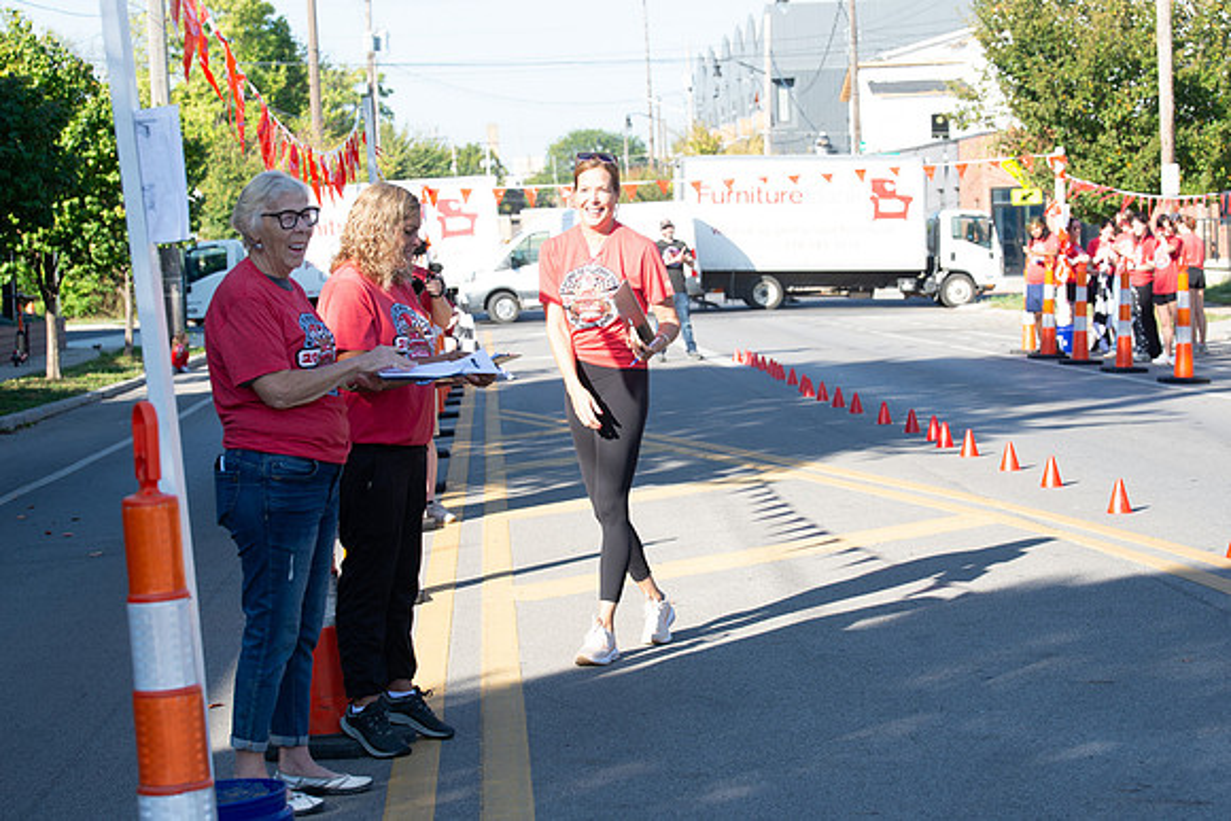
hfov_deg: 23.9
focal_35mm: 85
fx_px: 2907
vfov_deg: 16.1
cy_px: 410
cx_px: 616
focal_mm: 85
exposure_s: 1/250
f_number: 7.1
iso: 200
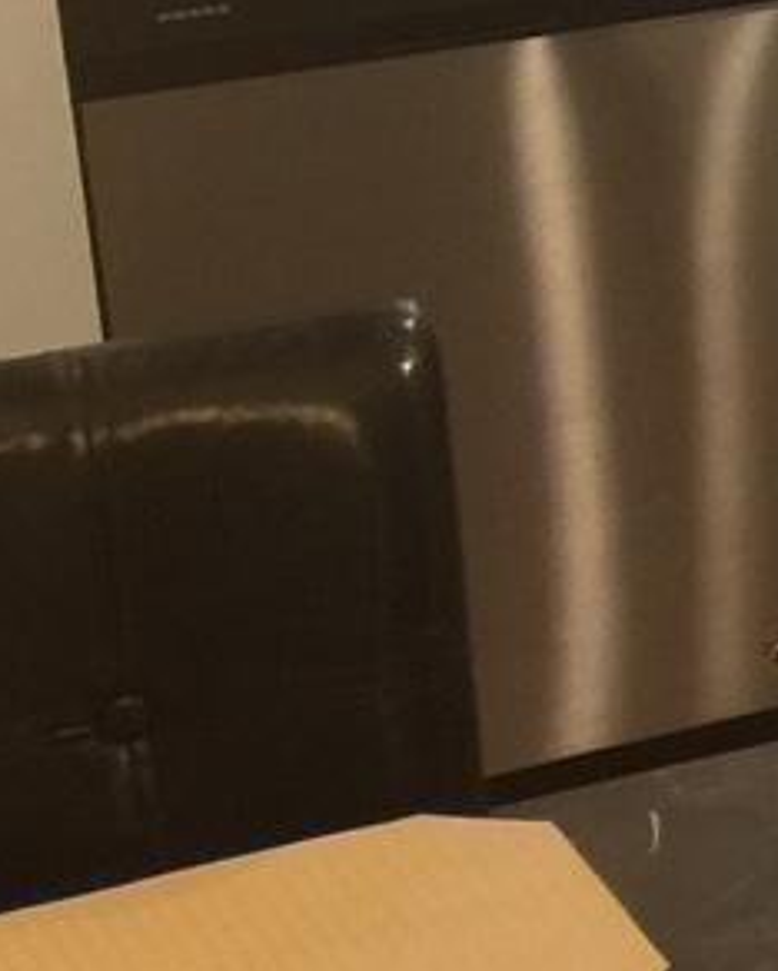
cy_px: 90
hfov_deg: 8.2
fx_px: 4543
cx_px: 2430
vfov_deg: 12.1
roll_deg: +0.7
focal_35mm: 158
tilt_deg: -14.4
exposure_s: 1/15
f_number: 2.2
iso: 50
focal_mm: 4.15
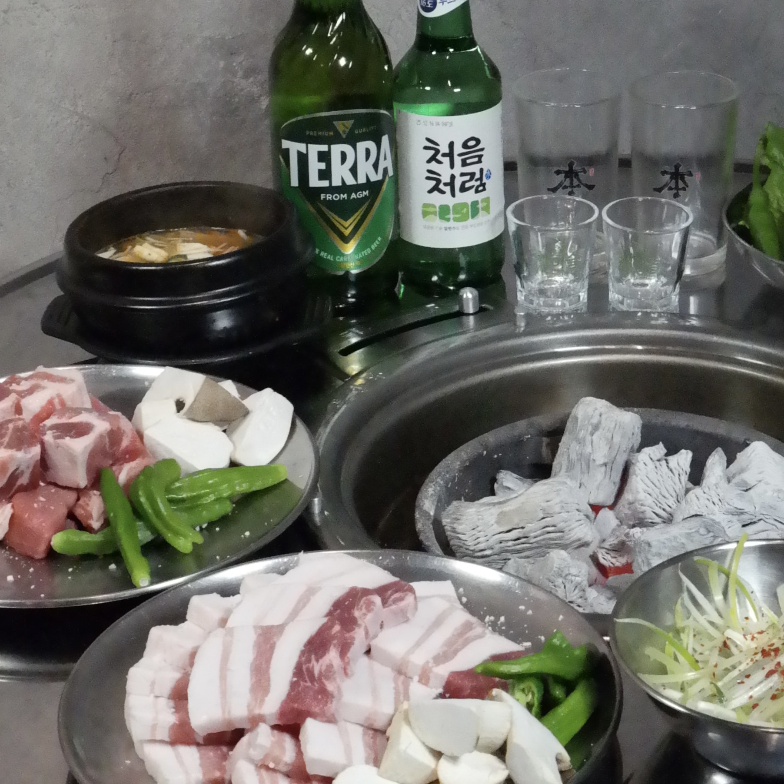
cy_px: 289
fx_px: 2409
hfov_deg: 18.3
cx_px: 638
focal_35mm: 94
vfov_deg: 18.5
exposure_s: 1/160
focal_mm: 25
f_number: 7.1
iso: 6400
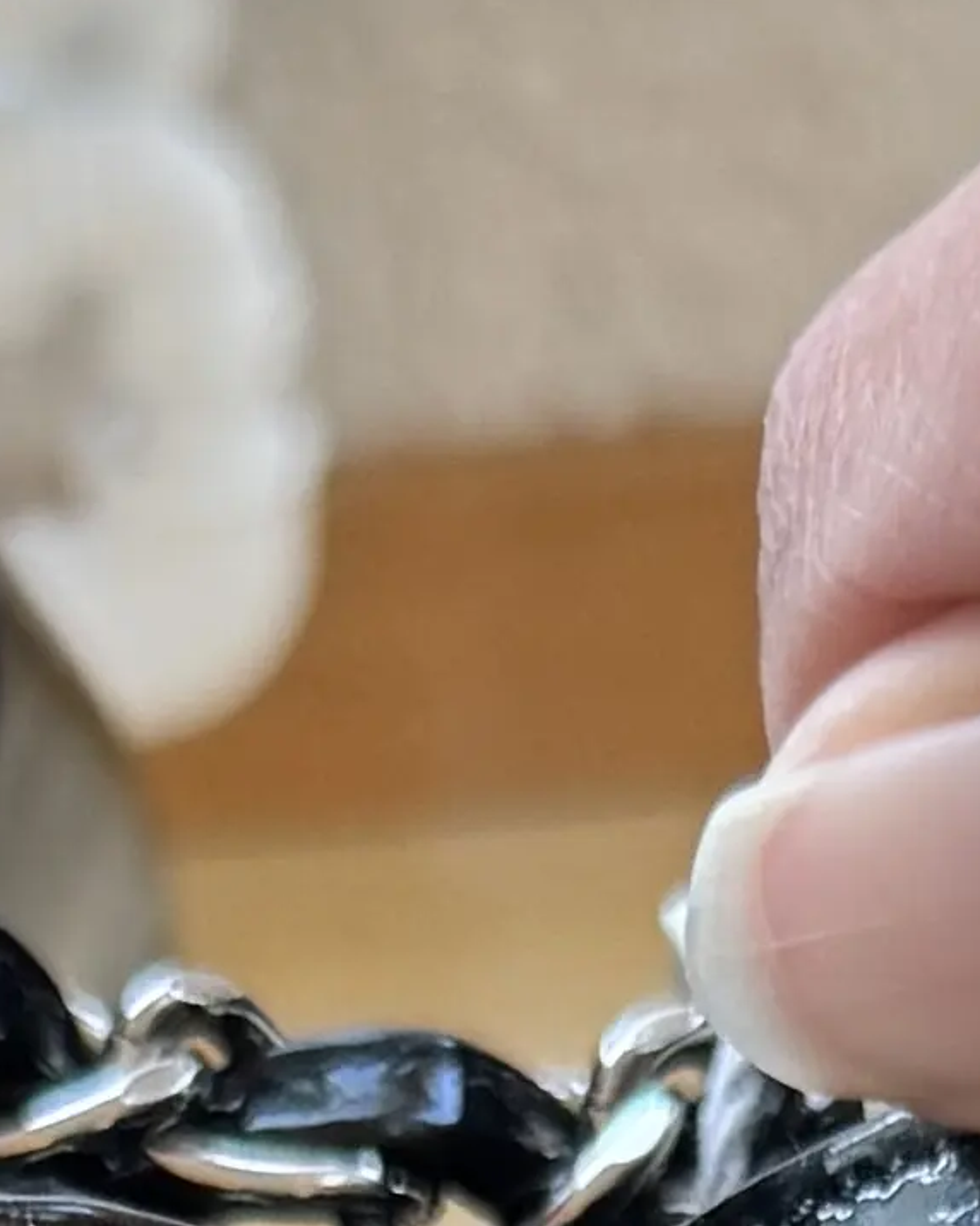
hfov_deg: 8.3
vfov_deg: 9.0
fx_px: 6786
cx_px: 571
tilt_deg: -49.4
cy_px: 3212
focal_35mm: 187
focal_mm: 6.76
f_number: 1.78
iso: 250
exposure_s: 1/50
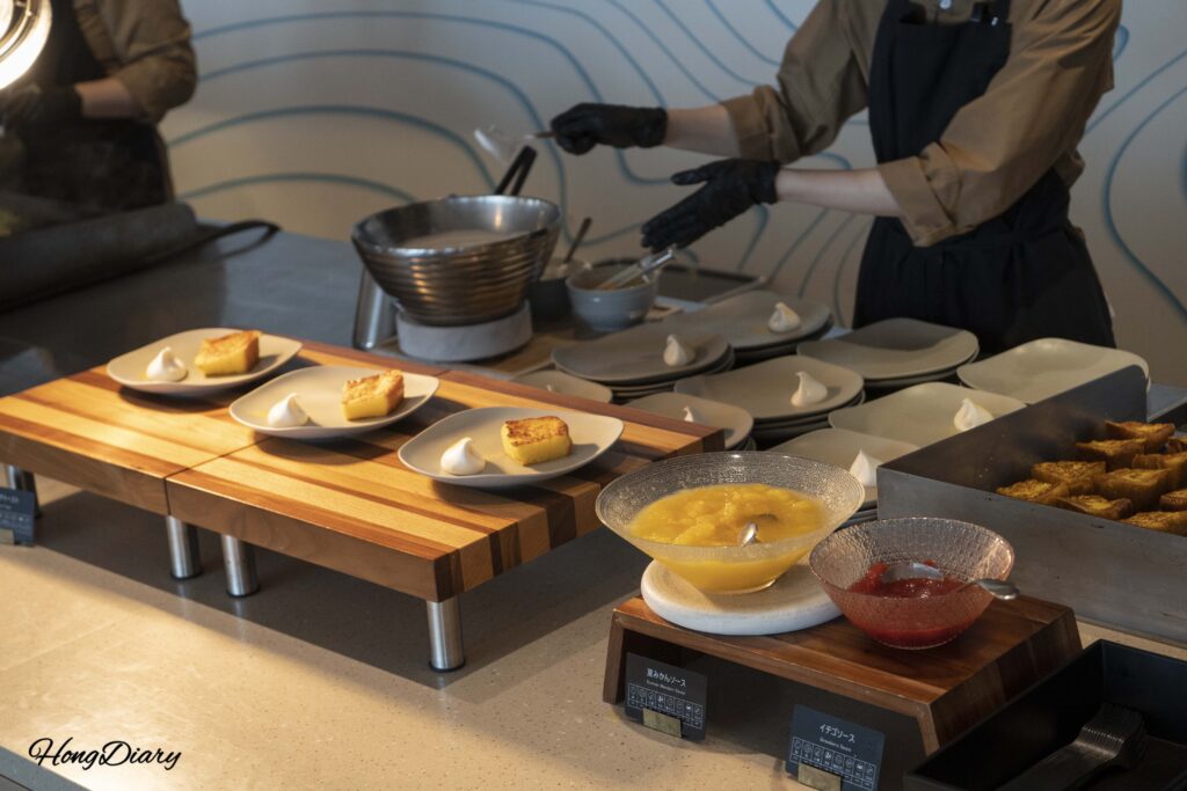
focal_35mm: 60
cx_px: 594
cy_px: 396
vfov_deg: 22.6
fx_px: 1978
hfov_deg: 33.4
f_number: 5.6
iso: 2000
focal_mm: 60
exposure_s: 1/160
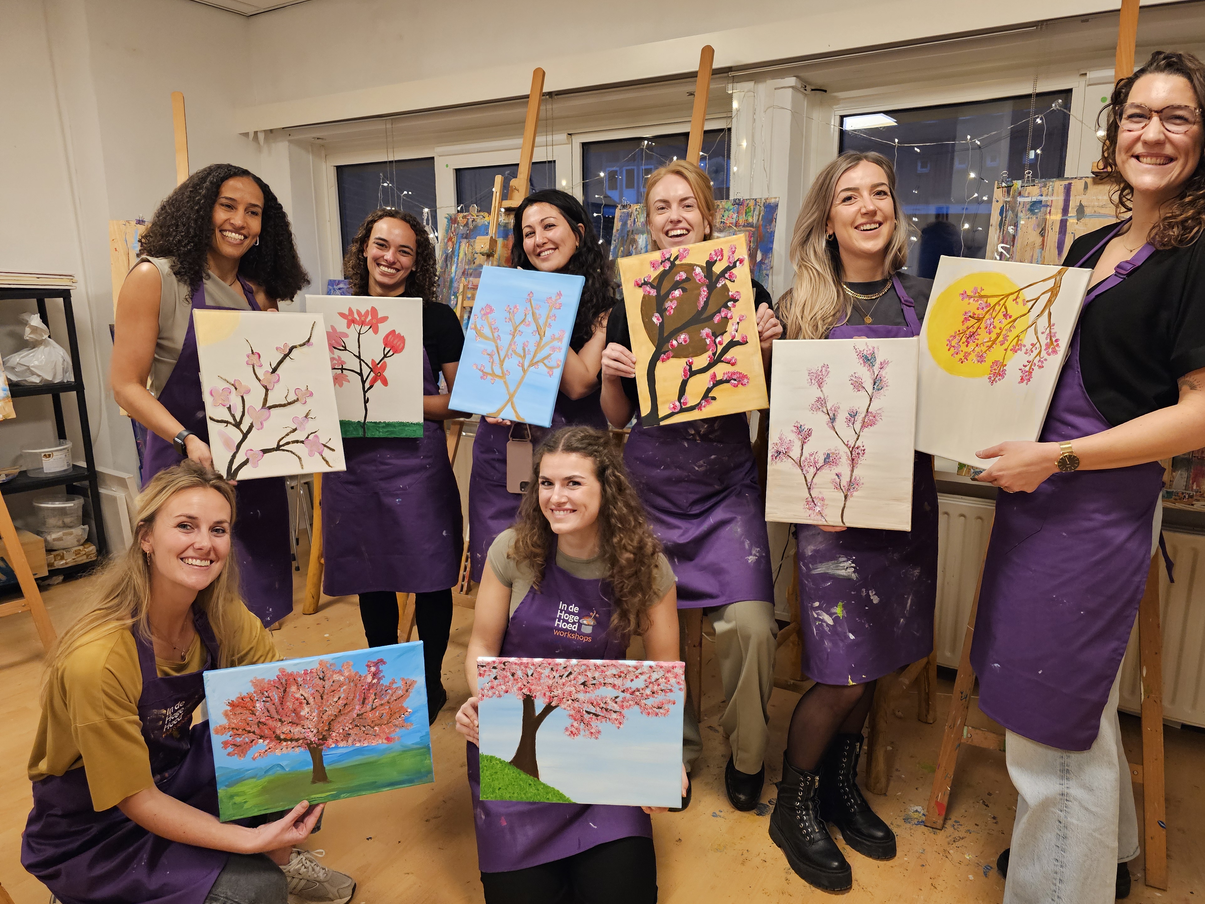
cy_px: 464
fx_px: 835
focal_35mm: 24
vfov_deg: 56.8
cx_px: 628
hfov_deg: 71.6
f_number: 1.7
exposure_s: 1/120
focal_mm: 6.3
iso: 1000
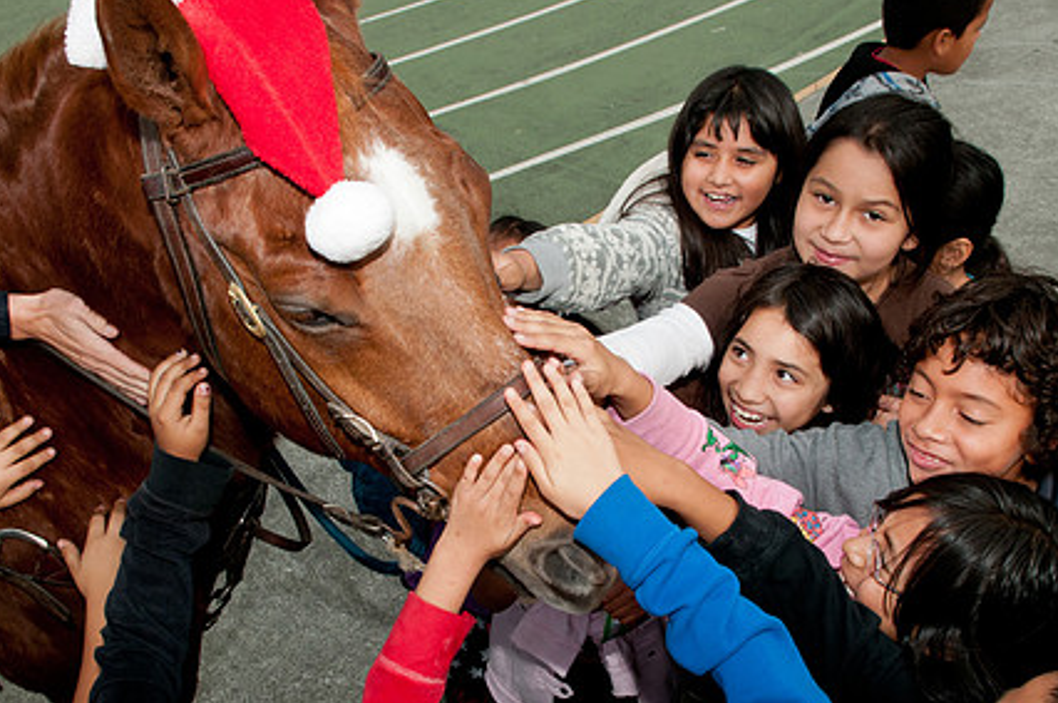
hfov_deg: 54.9
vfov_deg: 37.9
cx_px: 529
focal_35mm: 35
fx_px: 1018
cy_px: 426
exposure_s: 1/320
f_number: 11
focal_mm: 17
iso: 320
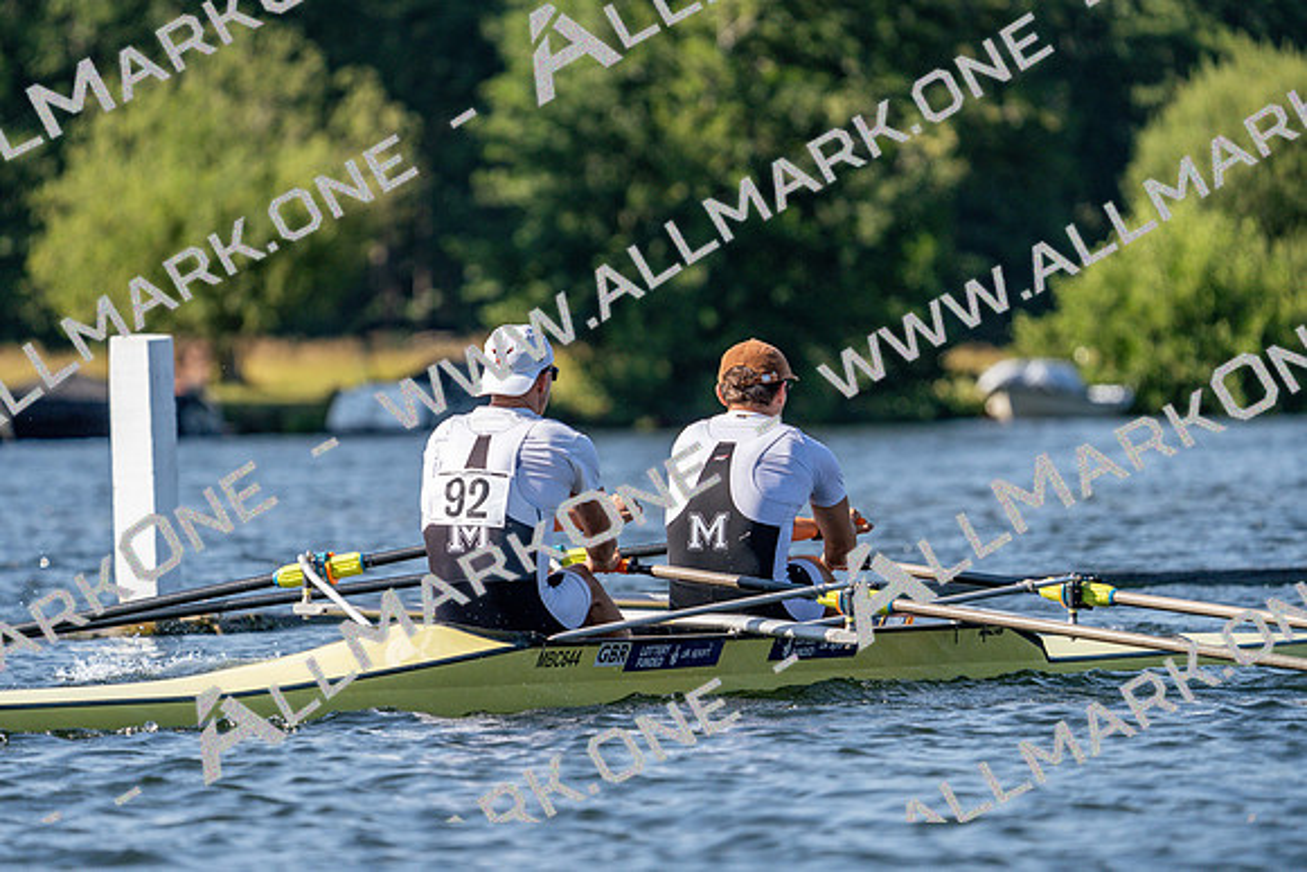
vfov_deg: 3.6
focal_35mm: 385
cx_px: 654
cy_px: 436
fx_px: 13980
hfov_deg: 5.4
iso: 320
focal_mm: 385
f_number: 6.3
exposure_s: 1/1600
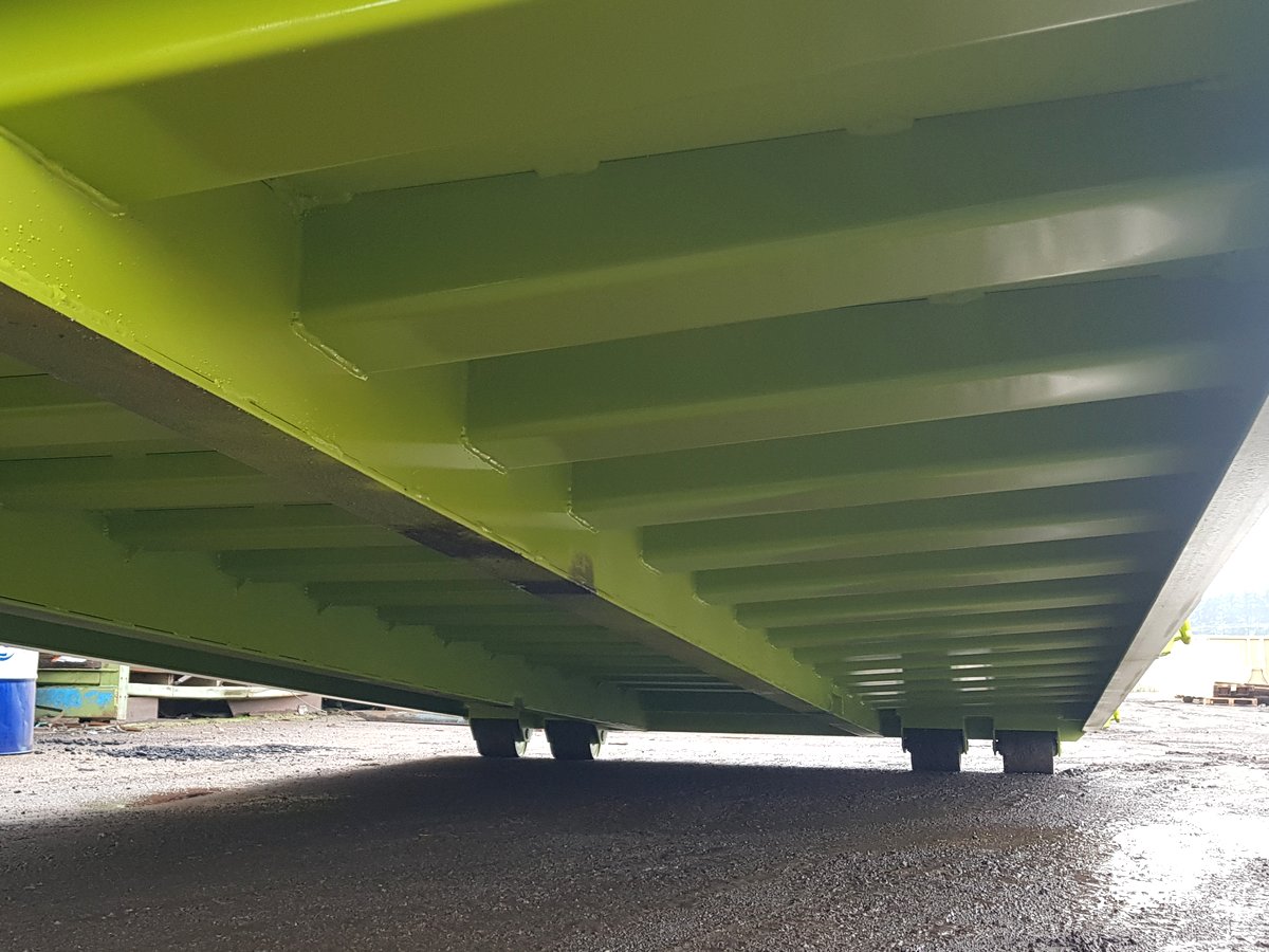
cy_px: 476
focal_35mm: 26
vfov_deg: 53.1
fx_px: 953
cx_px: 634
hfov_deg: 67.3
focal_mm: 4.2
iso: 80
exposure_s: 1/50
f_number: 1.7
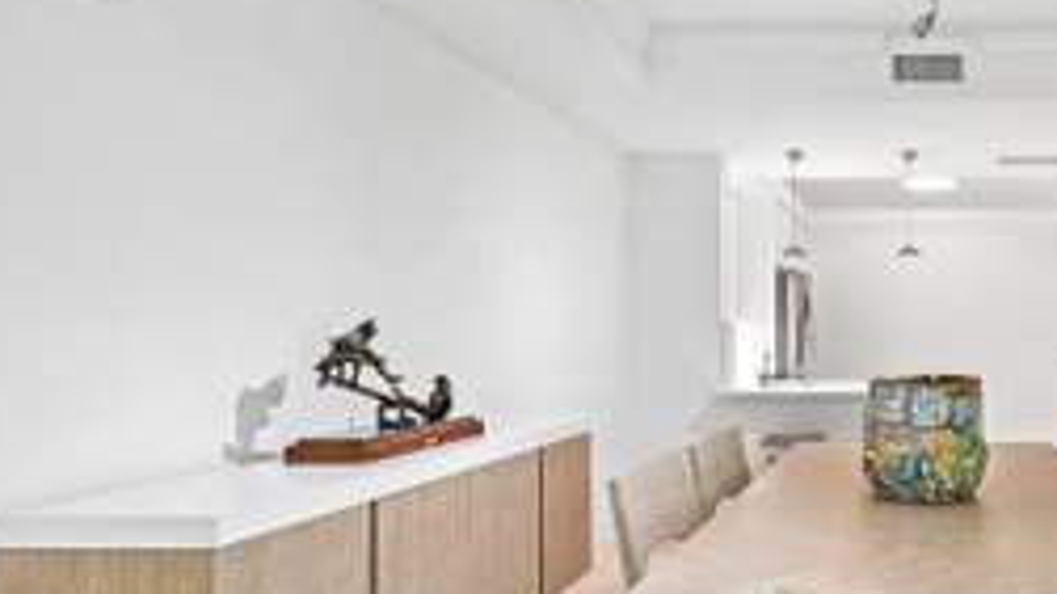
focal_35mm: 28
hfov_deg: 59.5
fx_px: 785
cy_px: 339
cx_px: 918
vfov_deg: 41.4
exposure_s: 1/200
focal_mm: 14
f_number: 8
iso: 2500
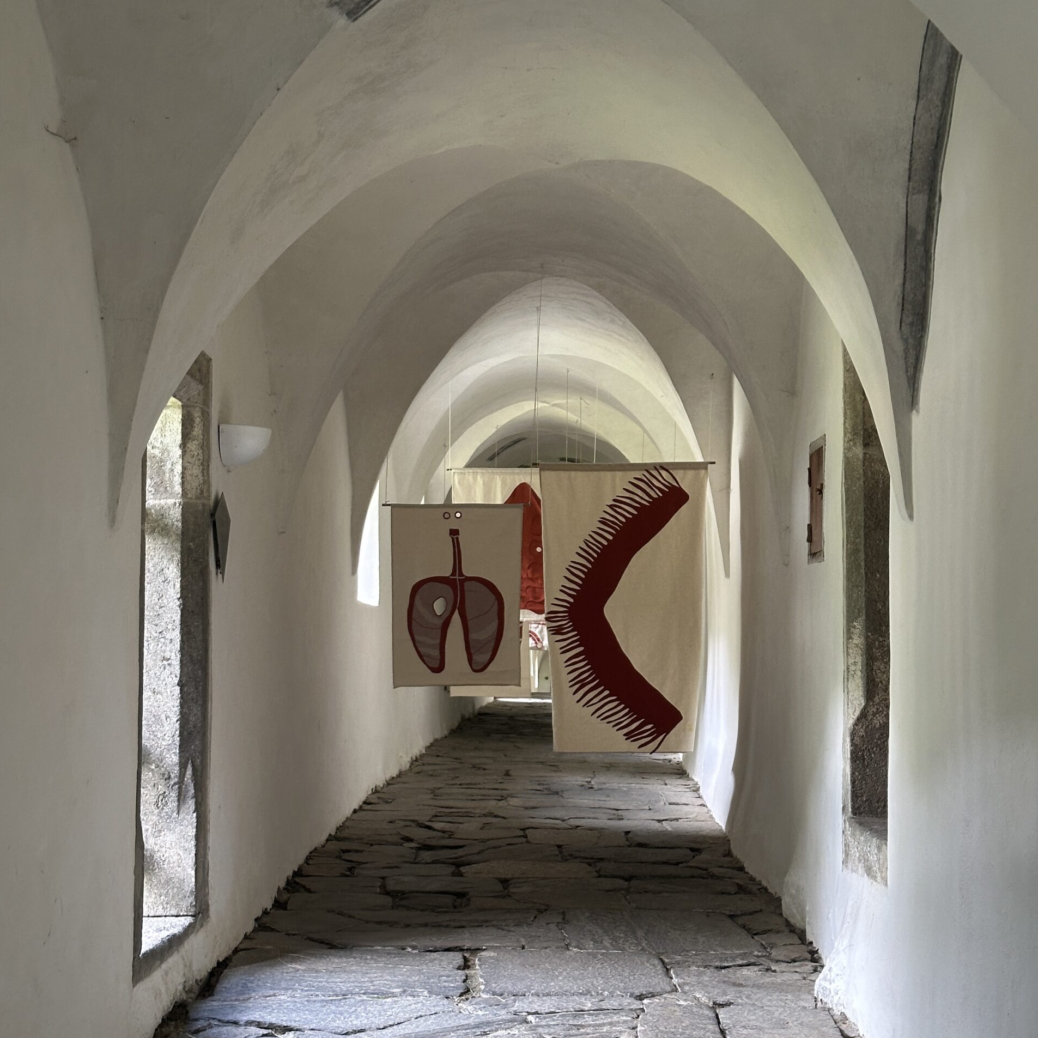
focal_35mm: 57
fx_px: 1934
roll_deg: -1.9
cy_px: 487
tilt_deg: +4.0
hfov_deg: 30.0
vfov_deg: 30.0
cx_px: 518
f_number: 1.78
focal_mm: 6.86
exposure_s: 1/60
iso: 200
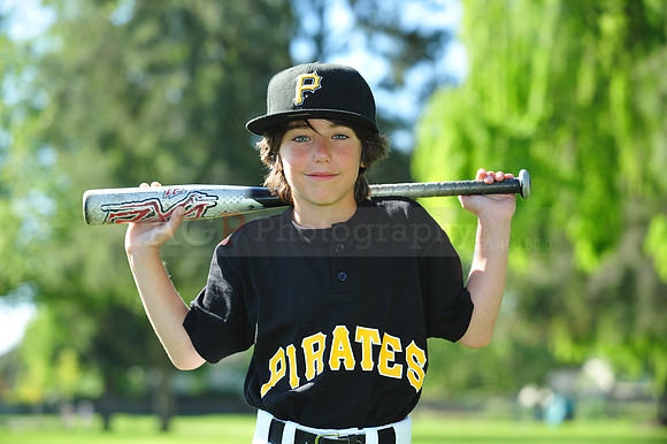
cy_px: 222
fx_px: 2074
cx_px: 334
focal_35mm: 112
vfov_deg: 12.2
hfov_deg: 18.3
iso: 200
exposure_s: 1/320
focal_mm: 112
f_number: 5
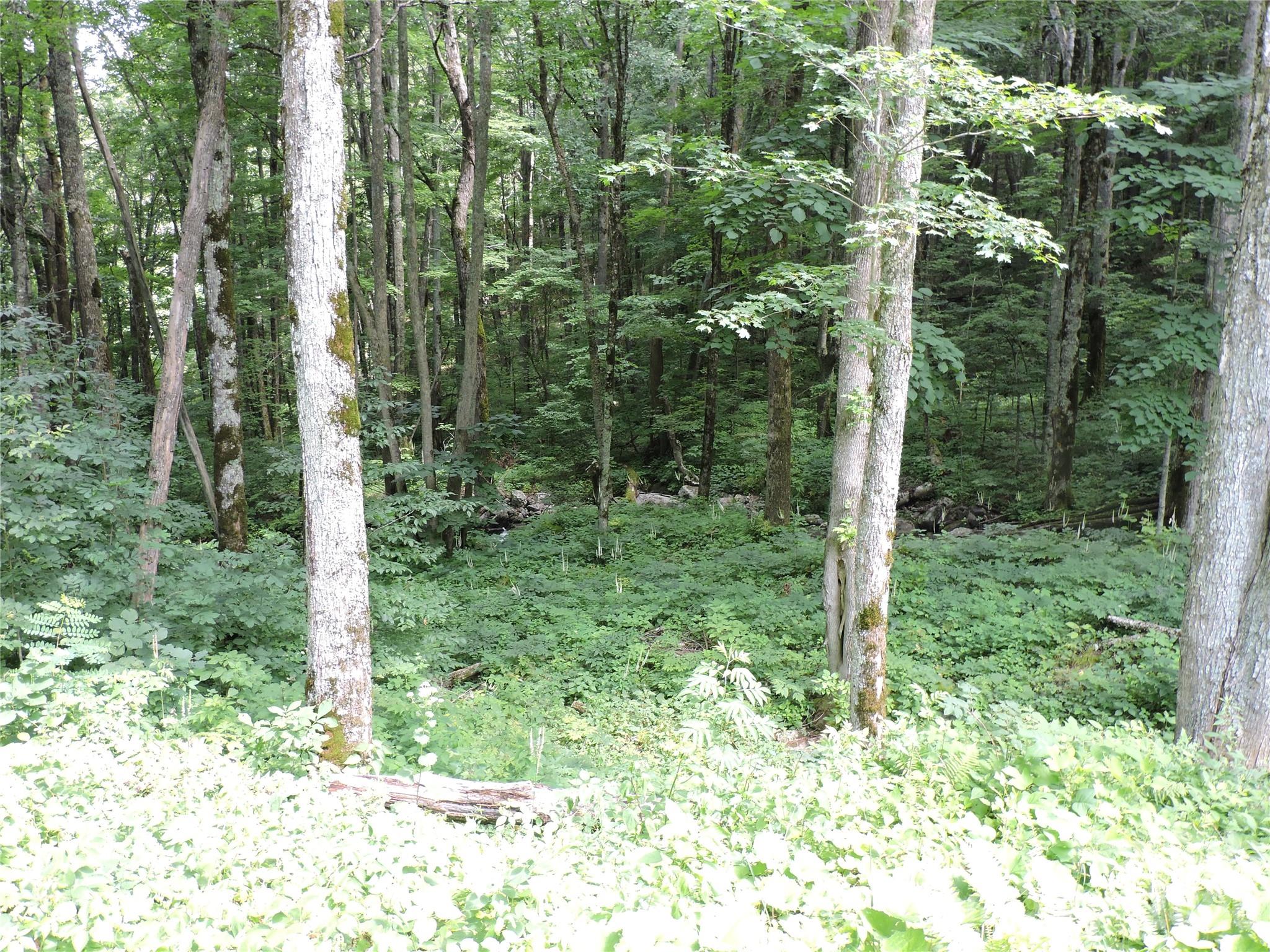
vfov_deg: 42.9
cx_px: 635
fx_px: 1211
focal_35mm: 33
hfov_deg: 55.4
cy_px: 476
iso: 160
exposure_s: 1/50
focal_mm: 5.9
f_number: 3.2
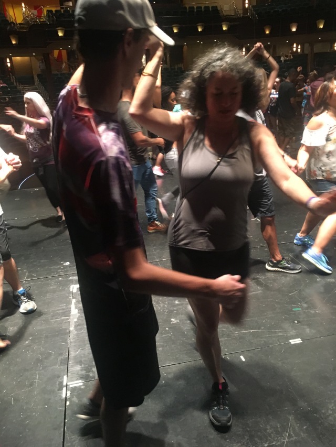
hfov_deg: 48.2
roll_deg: +4.4
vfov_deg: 61.7
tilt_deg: -19.2
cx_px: 168
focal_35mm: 29
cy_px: 224
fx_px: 375
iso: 200
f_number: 2.2
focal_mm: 4.15
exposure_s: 1/15
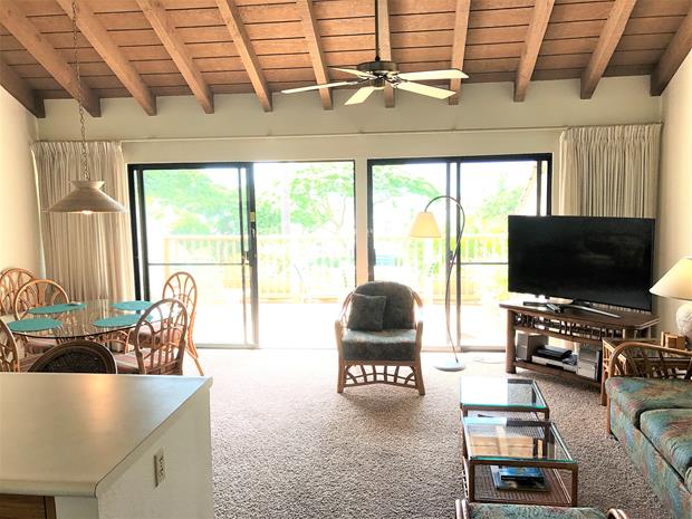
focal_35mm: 28
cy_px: 260
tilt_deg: -6.3
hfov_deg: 63.4
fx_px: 560
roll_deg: +1.1
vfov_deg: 49.7
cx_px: 346
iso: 25
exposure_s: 1/120
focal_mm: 3.99
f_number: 1.8
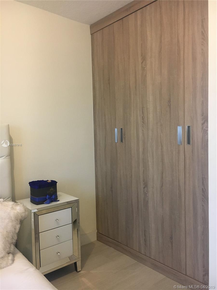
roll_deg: +1.0
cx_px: 108
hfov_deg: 48.2
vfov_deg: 61.7
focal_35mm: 29
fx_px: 242
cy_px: 145
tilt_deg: -3.6
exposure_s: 1/24
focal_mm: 4.15
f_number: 2.2
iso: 200
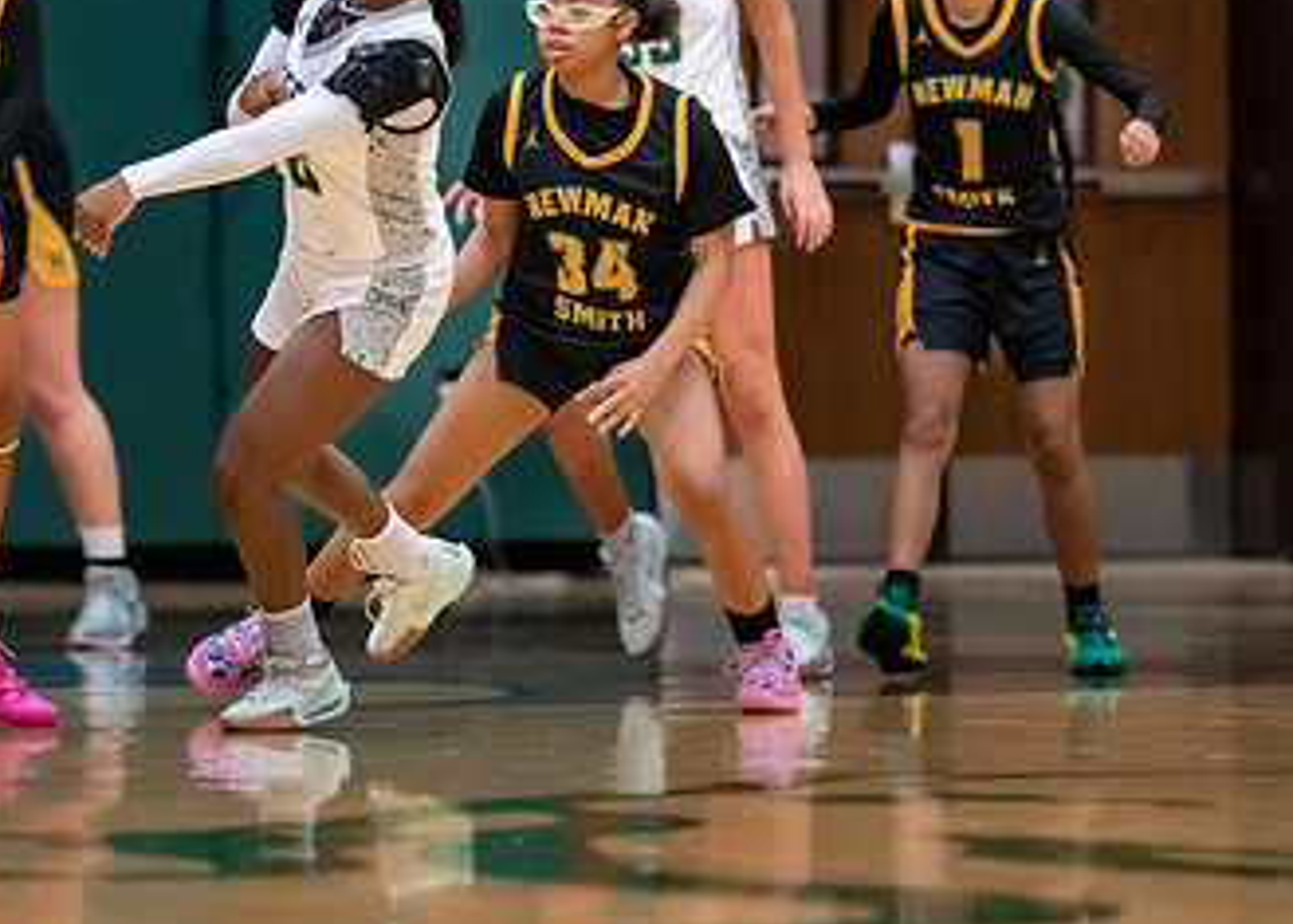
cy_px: 174
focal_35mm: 404
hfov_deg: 5.0
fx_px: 14836
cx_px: 192
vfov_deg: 3.6
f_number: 1.8
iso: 2000
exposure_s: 1/1250
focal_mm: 135
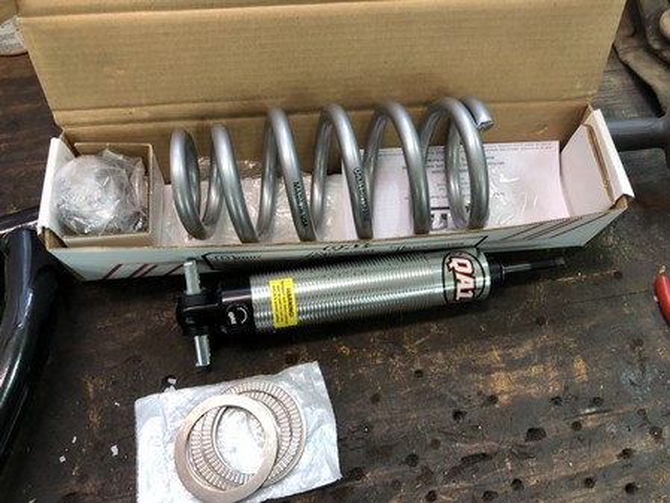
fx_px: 542
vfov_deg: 49.8
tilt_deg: -64.0
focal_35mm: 28
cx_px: 335
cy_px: 252
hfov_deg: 63.4
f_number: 1.8
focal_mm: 4
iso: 40
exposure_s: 1/17
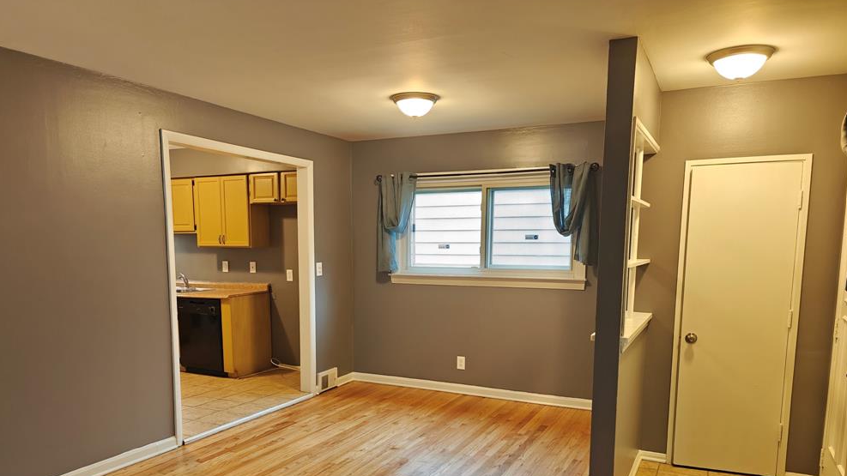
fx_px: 584
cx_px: 409
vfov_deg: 43.7
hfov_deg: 71.9
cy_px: 322
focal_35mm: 26
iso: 1600
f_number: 1.6
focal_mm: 6.06
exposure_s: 1/120
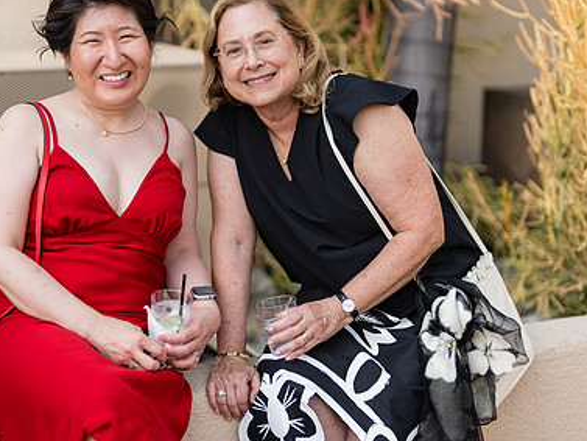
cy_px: 171
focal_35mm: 74
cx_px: 246
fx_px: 1255
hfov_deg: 26.3
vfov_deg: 19.9
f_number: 1.2
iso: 50
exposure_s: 1/1250
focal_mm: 50
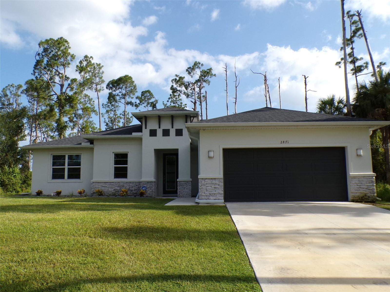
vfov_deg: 49.7
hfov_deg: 63.4
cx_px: 195
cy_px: 146
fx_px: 315
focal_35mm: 28
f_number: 4.6
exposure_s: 1/480
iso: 100
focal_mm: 5
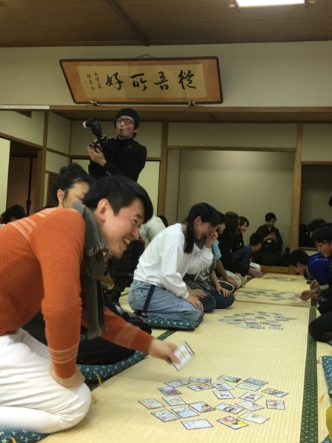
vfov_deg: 47.9
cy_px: 220
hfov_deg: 36.5
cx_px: 214
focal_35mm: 39
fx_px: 499
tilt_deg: +0.8
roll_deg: -2.5
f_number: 2.2
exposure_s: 1/15
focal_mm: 4.15
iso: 80
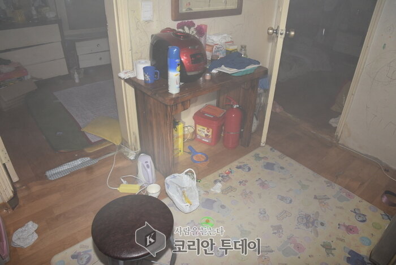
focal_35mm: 24
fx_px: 264
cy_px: 132
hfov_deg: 73.7
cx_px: 198
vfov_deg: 53.2
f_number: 5.6
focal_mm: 16
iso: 320
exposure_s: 1/60
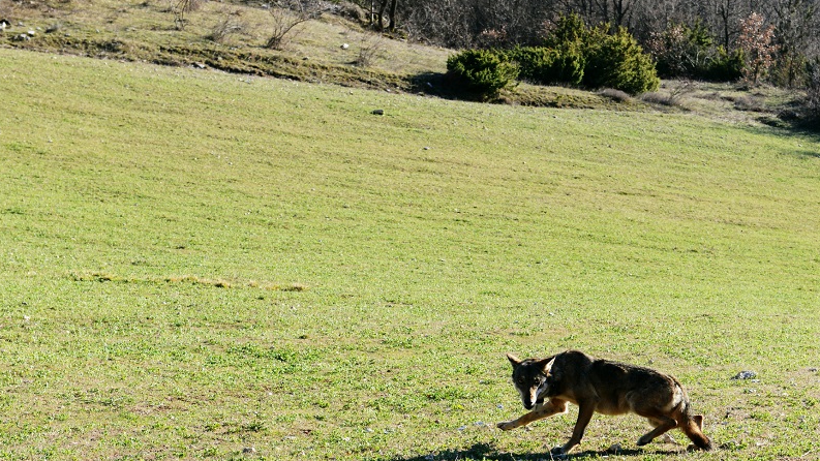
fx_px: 1609
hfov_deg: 28.6
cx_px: 411
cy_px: 261
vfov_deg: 16.3
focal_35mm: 74
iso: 800
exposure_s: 1/500
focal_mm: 70
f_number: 10
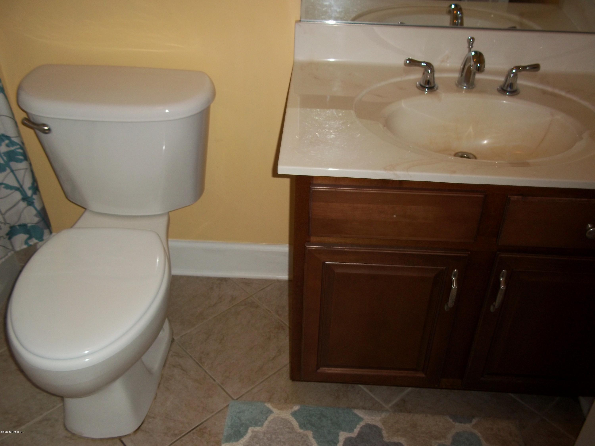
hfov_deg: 51.4
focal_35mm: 36
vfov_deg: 39.7
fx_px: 619
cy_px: 223
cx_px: 298
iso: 80
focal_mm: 6.5
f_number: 3.1
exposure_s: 1/30
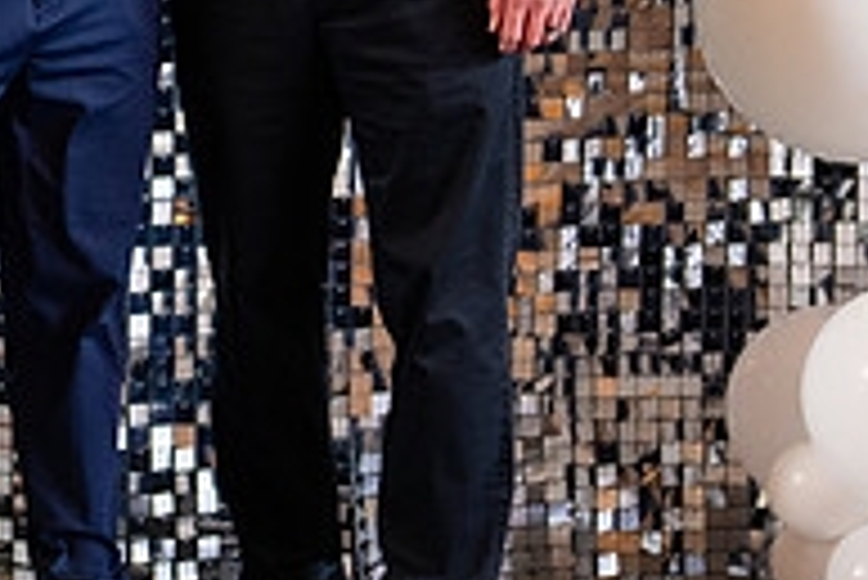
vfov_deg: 8.0
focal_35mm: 170
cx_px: 122
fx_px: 4102
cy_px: -63
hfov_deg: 12.0
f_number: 1.2
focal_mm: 50
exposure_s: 1/320
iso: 800
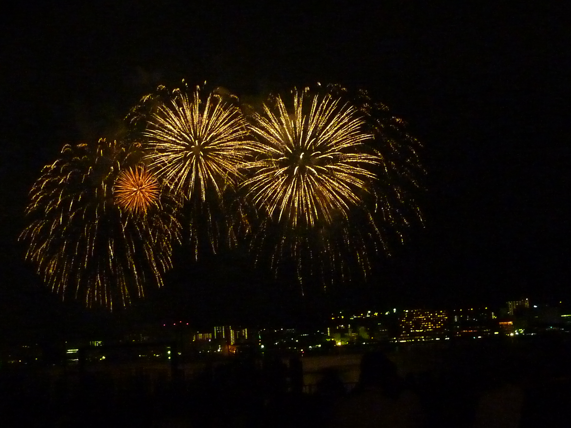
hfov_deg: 29.0
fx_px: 1105
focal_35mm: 67
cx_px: 286
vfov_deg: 21.9
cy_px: 214
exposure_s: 1/8
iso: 800
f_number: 3.6
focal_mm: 6.1
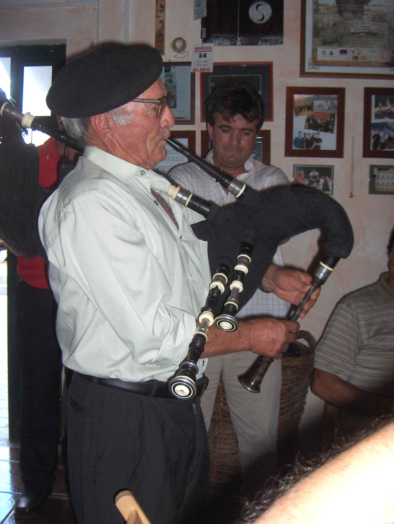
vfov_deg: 47.8
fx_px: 590
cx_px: 197
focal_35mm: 39
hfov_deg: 36.9
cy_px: 262
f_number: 2.8
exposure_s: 1/60
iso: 100
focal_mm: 8
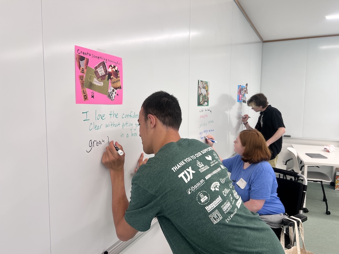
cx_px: 170
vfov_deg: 53.1
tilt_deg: -6.6
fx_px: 255
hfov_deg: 67.3
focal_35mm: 26
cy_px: 127
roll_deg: -0.2
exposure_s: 1/90
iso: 64
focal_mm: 5.7
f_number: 1.5
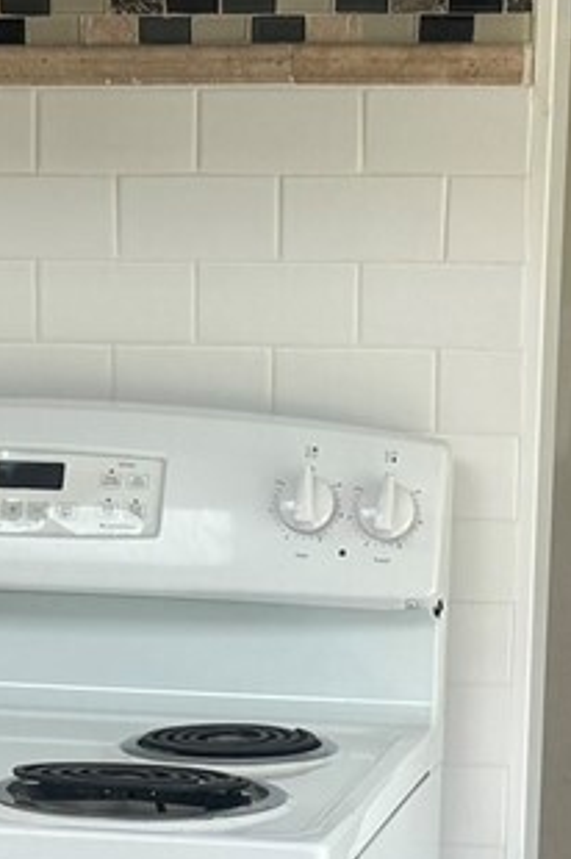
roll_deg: -0.9
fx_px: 3076
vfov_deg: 15.7
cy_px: 809
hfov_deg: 10.6
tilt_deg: -10.3
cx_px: 208
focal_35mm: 129
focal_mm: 6.76
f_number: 1.78
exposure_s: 1/121
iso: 100
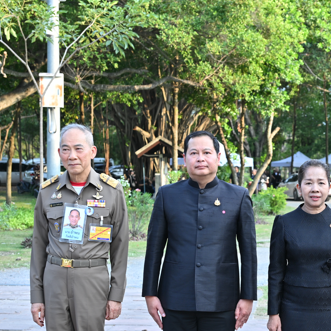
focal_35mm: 86
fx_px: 930
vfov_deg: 20.0
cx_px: 333
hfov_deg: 19.6
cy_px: 244
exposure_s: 1/200
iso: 160
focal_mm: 42
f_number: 4
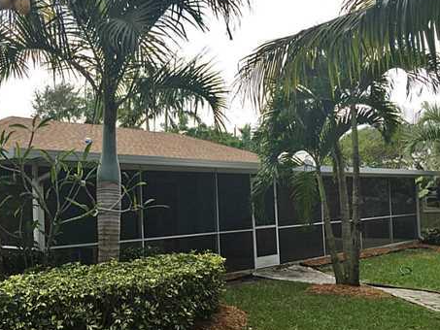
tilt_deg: +3.6
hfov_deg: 45.4
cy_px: 202
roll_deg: +1.2
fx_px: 521
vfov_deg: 35.0
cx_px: 164
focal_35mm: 41
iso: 32
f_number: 2.2
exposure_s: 1/590
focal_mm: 4.15
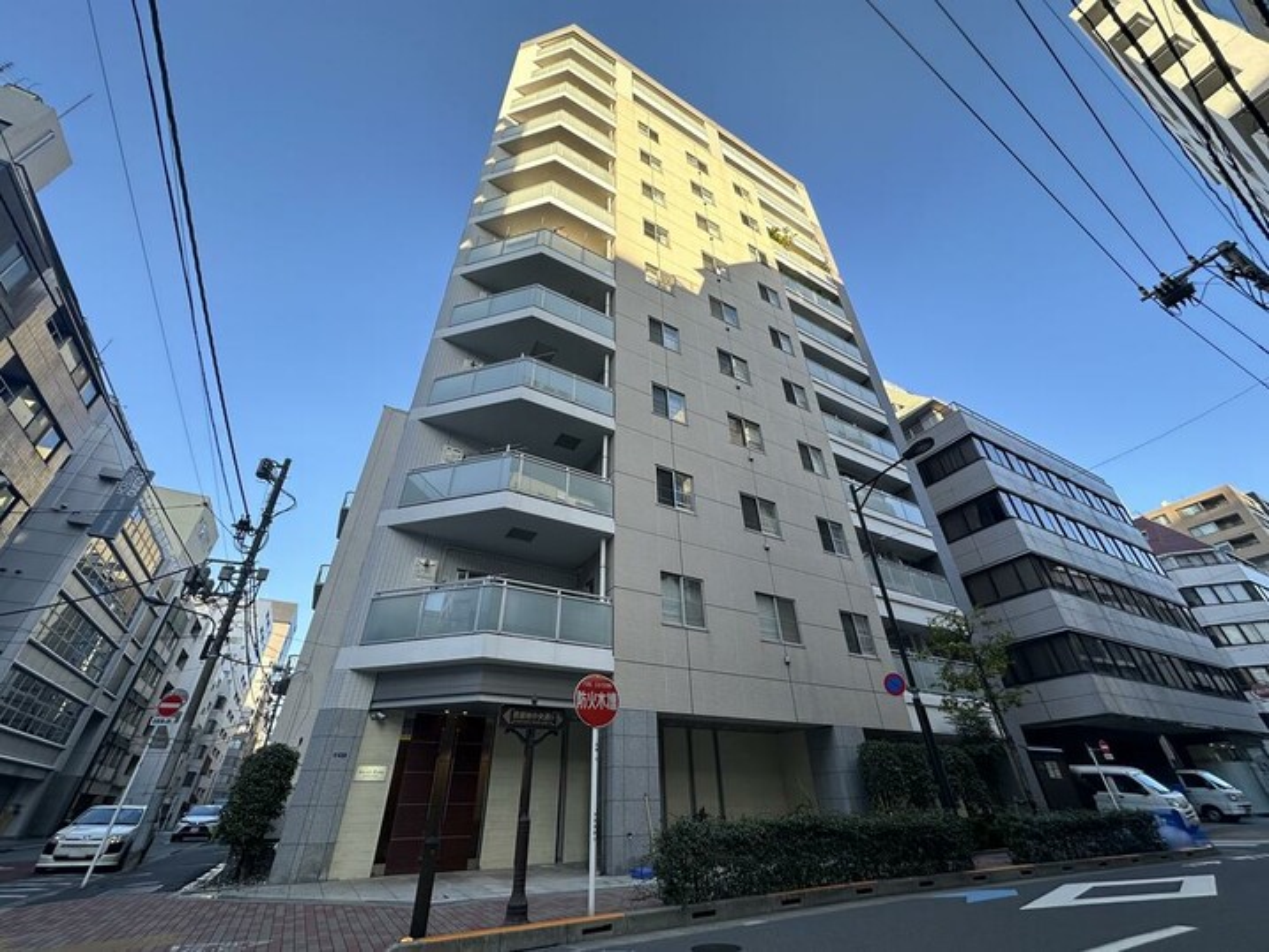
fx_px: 513
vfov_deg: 85.7
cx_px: 634
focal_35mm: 14
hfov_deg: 102.1
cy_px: 476
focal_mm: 2.22
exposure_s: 1/281
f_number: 2.2
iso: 40
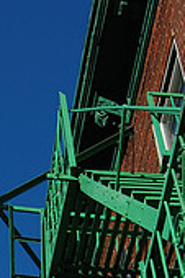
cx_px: 2
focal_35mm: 133
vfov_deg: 14.9
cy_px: 339
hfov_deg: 10.2
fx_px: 1027
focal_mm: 26
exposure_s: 1/400
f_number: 10
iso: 200
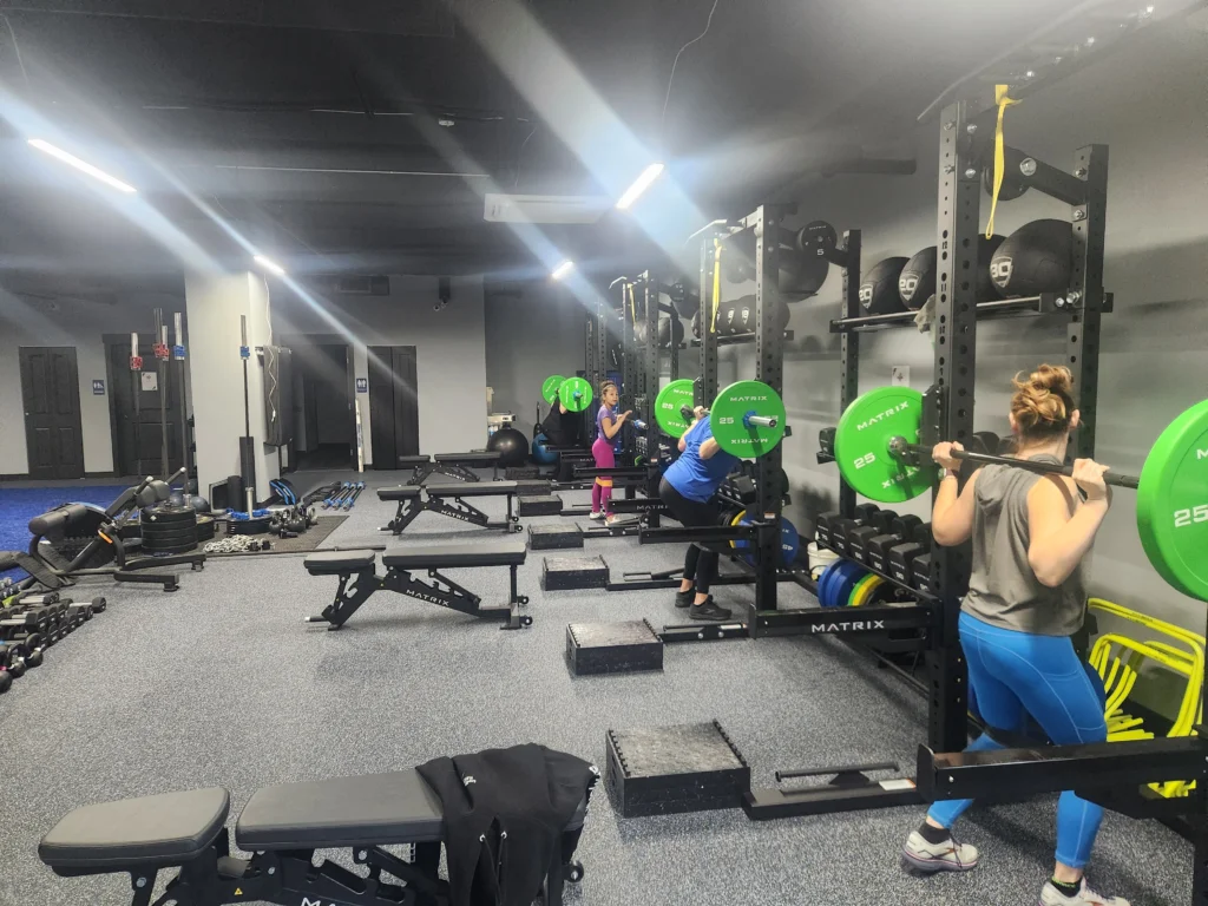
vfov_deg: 58.9
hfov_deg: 73.9
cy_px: 453
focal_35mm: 23
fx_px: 803
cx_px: 604
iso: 800
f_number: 1.8
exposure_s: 1/120
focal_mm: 5.4
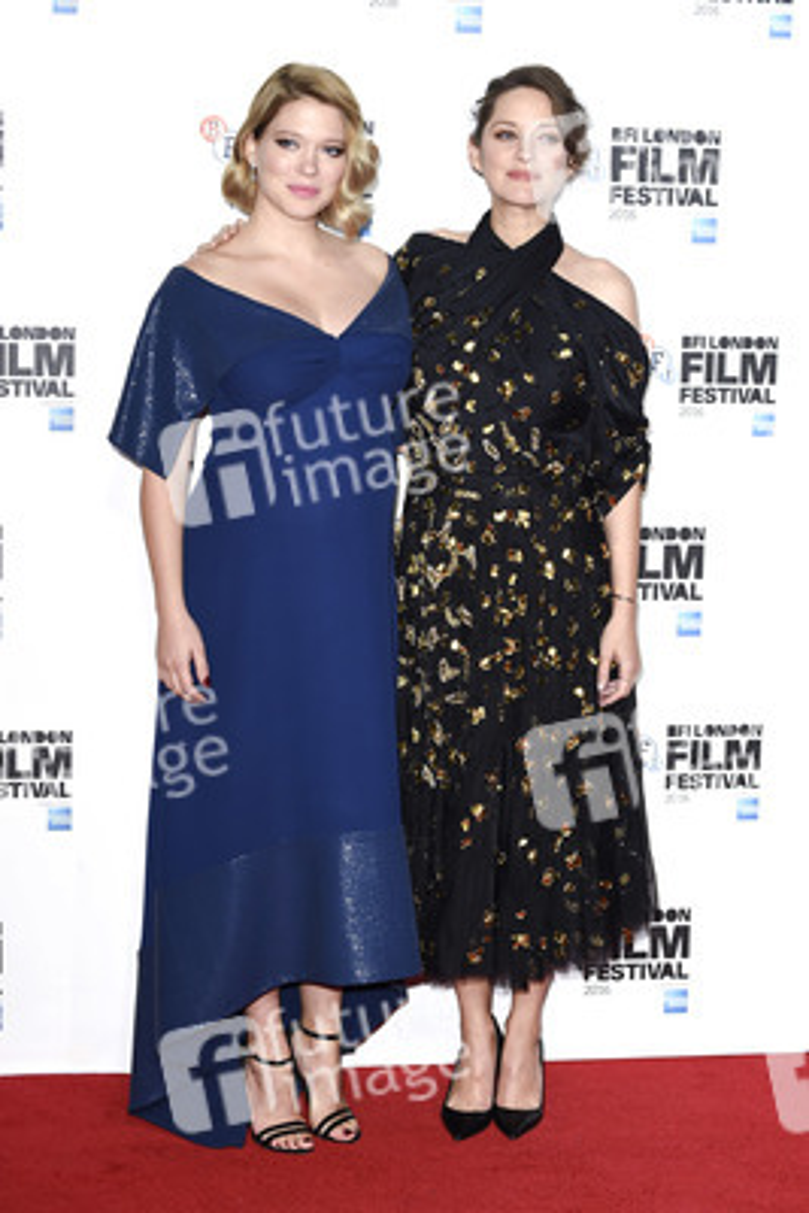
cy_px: 606
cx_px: 404
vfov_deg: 25.4
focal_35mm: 80
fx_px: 2694
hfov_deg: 17.1
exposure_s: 1/250
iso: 800
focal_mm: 80
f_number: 5.6
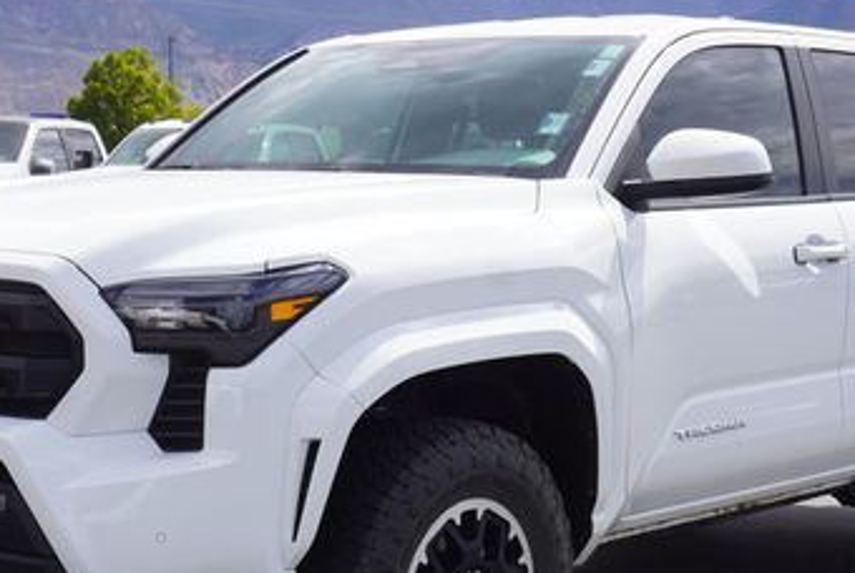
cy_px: 422
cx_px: 433
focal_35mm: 79
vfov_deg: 17.3
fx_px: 1880
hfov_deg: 25.6
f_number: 9
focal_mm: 28
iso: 100
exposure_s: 1/200
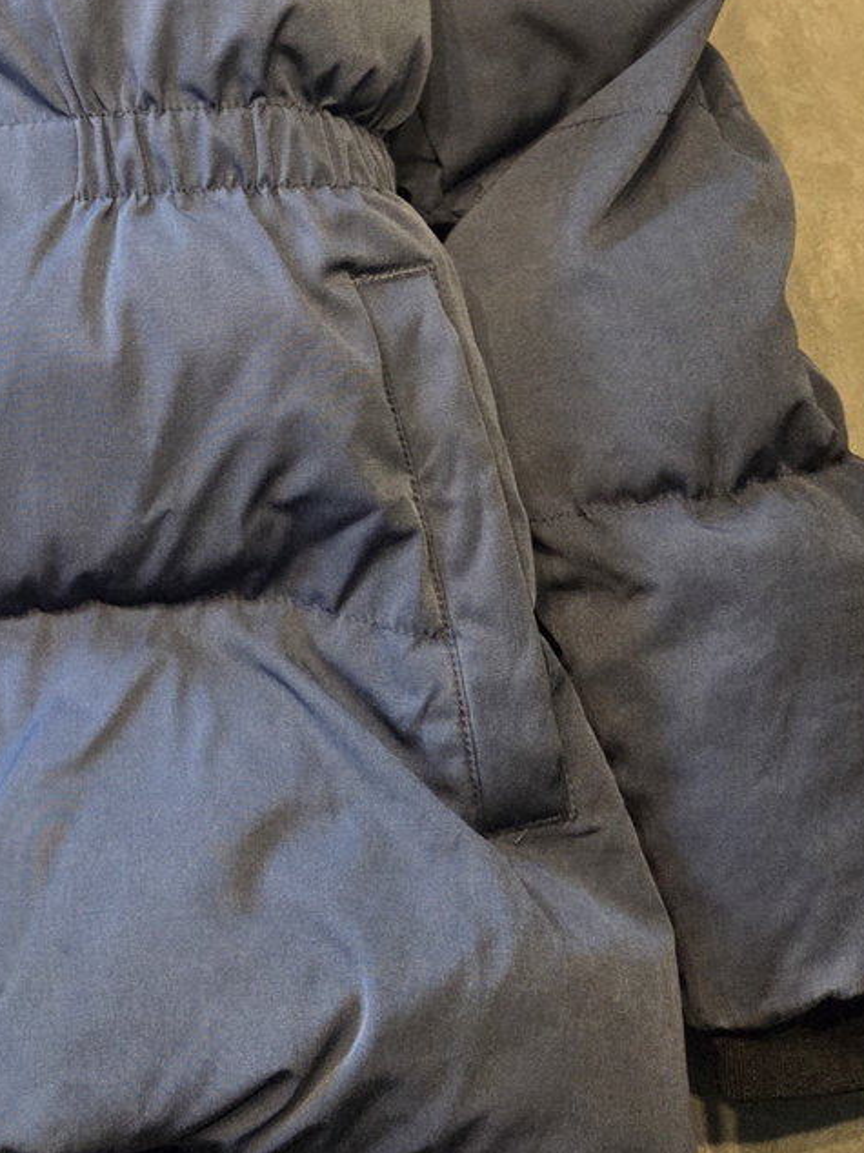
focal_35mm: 60
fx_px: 1998
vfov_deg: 30.7
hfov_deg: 22.4
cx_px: -193
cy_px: 112
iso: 500
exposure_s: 1/100
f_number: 1.8
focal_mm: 5.4
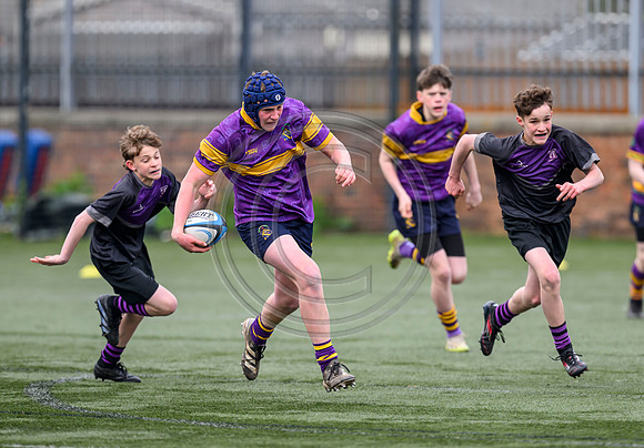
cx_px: 316
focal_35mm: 505
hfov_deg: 4.0
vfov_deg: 2.8
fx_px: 9162
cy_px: 220
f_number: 3.5
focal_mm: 400
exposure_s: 1/2000
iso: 640
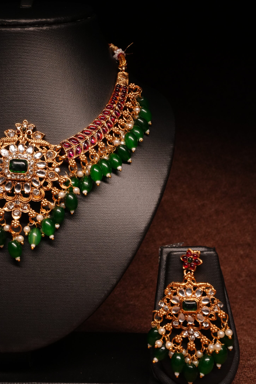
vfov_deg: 47.4
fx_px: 437
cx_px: 114
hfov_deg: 32.6
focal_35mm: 41
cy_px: 201
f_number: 16
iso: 3200
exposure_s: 1/100
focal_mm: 35
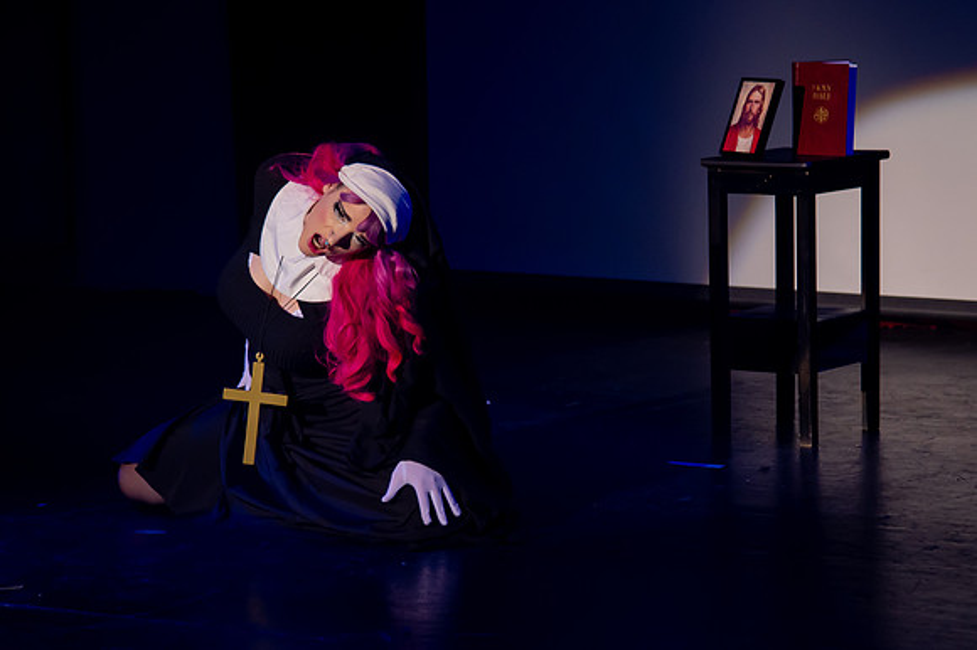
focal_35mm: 145
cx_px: 552
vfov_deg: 9.5
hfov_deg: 14.2
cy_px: 325
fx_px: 3922
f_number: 4
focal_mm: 92
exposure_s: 1/200
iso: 3200
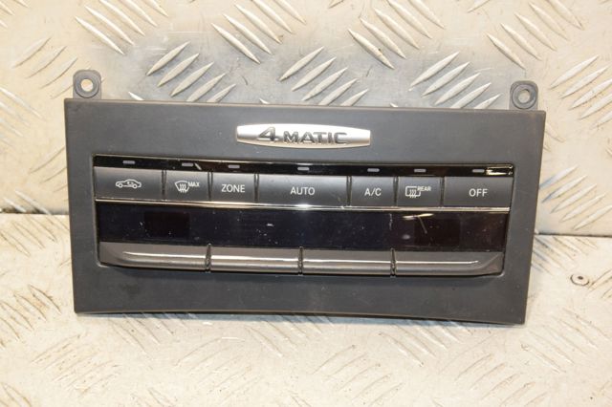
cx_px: 306
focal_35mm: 93
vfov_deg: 14.7
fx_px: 1580
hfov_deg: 21.9
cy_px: 204
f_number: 5.6
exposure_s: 1/125
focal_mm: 62
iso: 1600
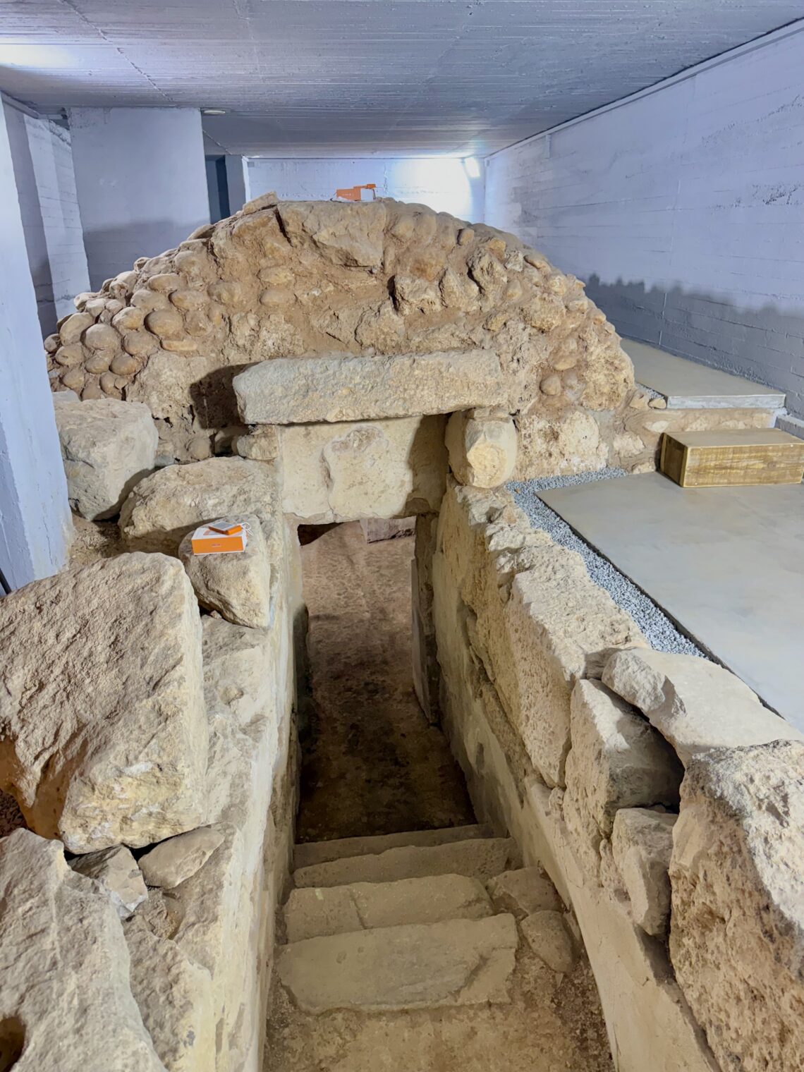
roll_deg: -0.5
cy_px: 536
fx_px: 743
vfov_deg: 71.6
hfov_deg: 56.8
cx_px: 402
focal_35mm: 24
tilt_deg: -21.6
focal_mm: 6.76
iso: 200
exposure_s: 1/100
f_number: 1.78
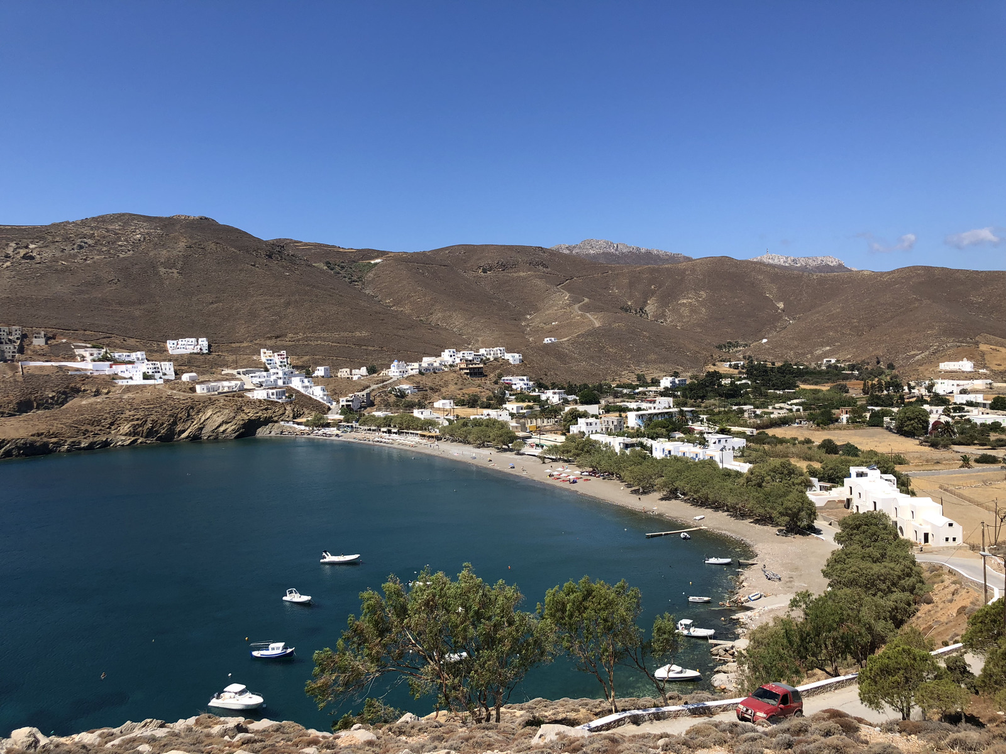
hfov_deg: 63.4
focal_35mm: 28
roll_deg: +0.8
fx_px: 814
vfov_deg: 49.7
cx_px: 503
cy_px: 377
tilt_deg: -2.3
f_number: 1.8
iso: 20
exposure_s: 1/2183
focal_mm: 4
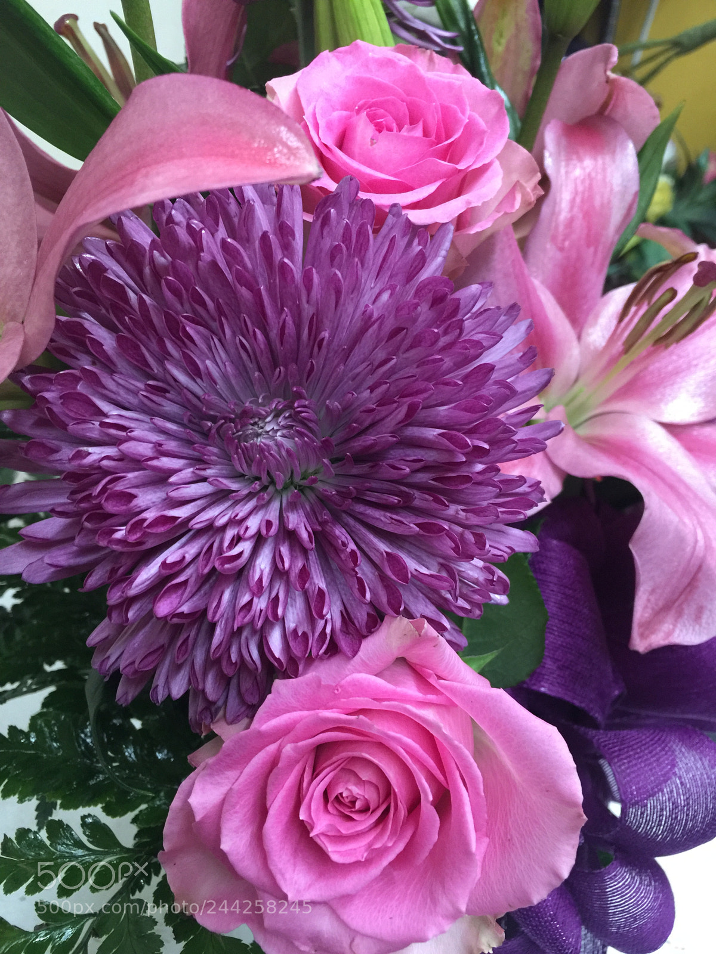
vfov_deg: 61.7
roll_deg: -1.8
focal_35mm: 29
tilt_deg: -36.7
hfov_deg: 48.2
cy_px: 477
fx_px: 800
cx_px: 358
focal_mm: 4.15
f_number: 2.2
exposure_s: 1/15
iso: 100
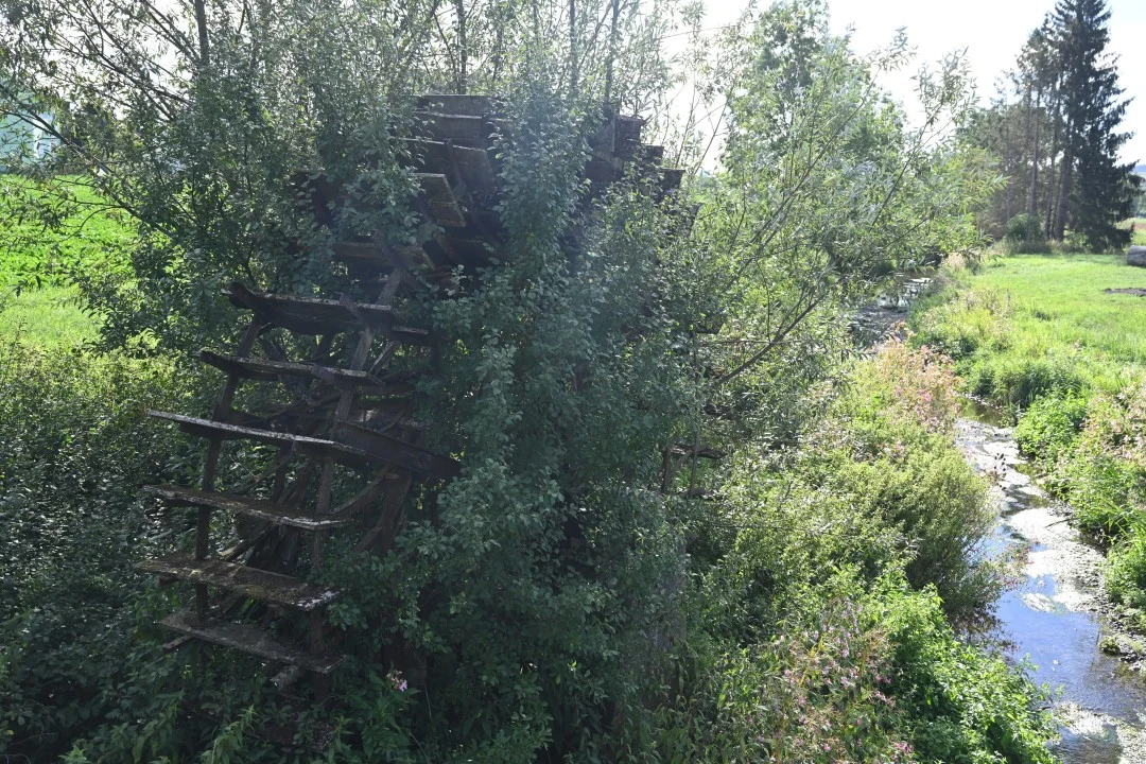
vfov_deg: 35.1
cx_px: 573
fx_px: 1210
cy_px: 382
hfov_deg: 50.7
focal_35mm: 38
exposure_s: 1/250
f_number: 5.6
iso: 160
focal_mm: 38
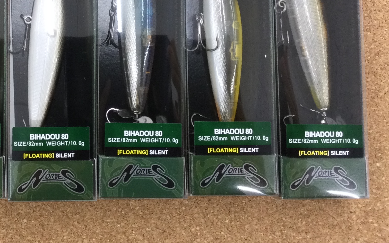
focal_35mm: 71
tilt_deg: -84.0
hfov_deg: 28.1
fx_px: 753
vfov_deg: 17.9
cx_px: 52
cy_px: 3
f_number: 2.4
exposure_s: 1/30
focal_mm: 3.3
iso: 64
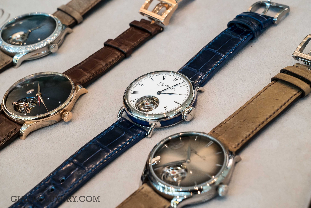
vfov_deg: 19.0
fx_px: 622
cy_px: 104
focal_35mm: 72
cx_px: 156
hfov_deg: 28.1
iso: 3200
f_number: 13
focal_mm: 72
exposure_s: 1/125
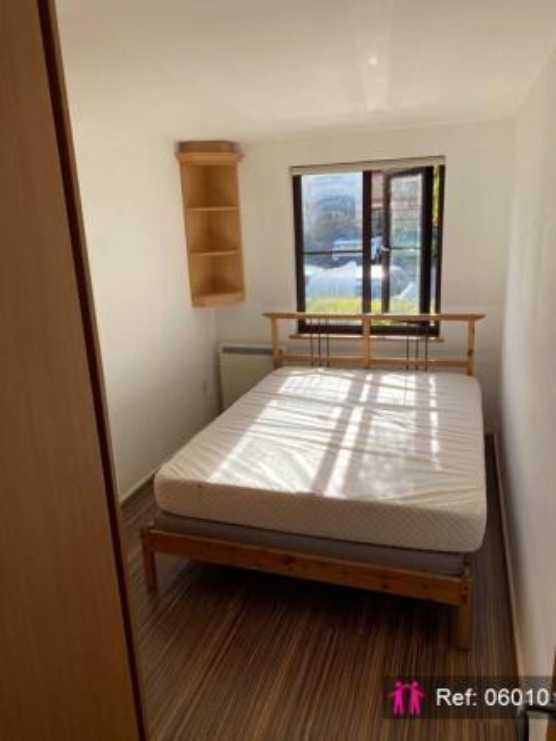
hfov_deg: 53.1
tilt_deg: -14.0
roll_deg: +4.0
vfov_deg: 67.3
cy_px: 370
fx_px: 557
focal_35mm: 26
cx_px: 278
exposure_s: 1/690
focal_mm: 4.25
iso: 32
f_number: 1.8
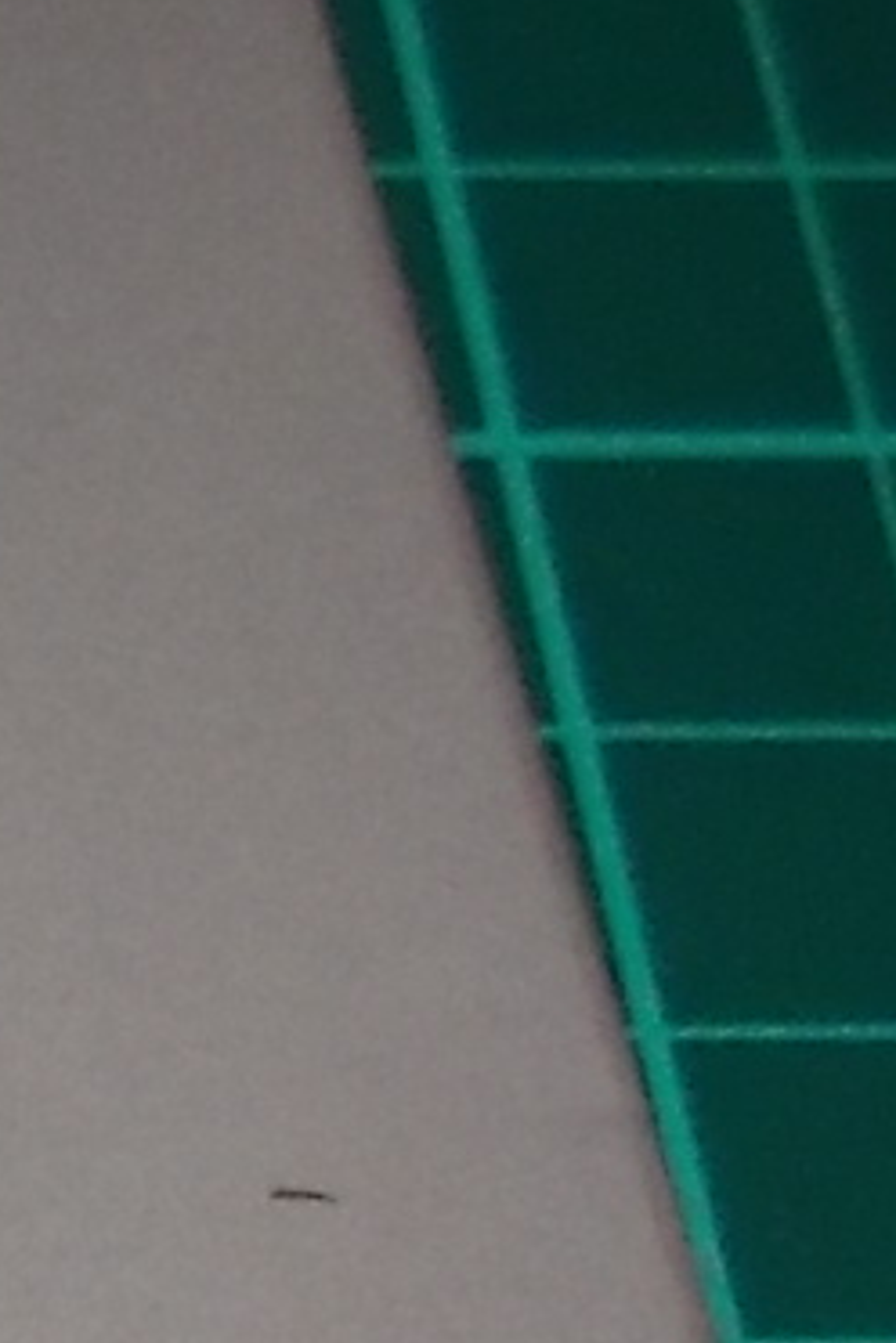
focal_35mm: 184
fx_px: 6869
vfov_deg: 10.4
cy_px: 2556
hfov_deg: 6.5
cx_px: -2280
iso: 200
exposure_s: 1/30
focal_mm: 4.1
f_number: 3.3
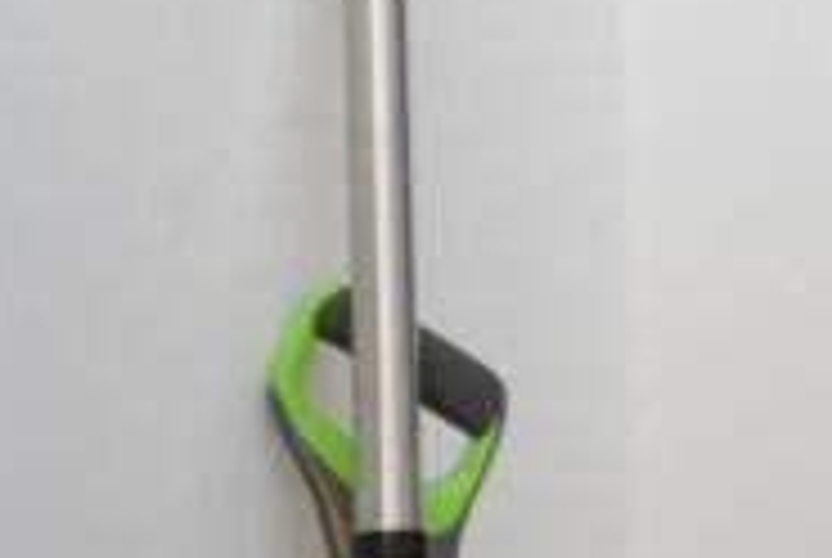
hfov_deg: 18.3
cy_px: 428
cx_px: 1561
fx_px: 1921
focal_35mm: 83
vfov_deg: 16.4
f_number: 3.5
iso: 3200
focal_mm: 10
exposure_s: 1/15
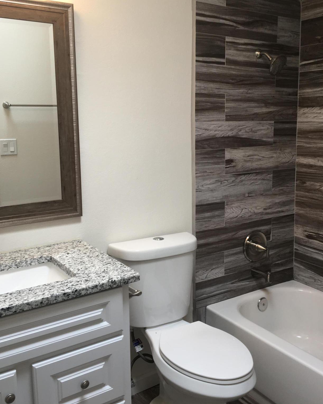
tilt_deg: -9.7
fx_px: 442
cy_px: 193
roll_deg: -0.1
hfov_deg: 40.0
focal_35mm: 37
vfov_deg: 49.1
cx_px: 190
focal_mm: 4.15
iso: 32
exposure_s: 1/60
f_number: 2.2
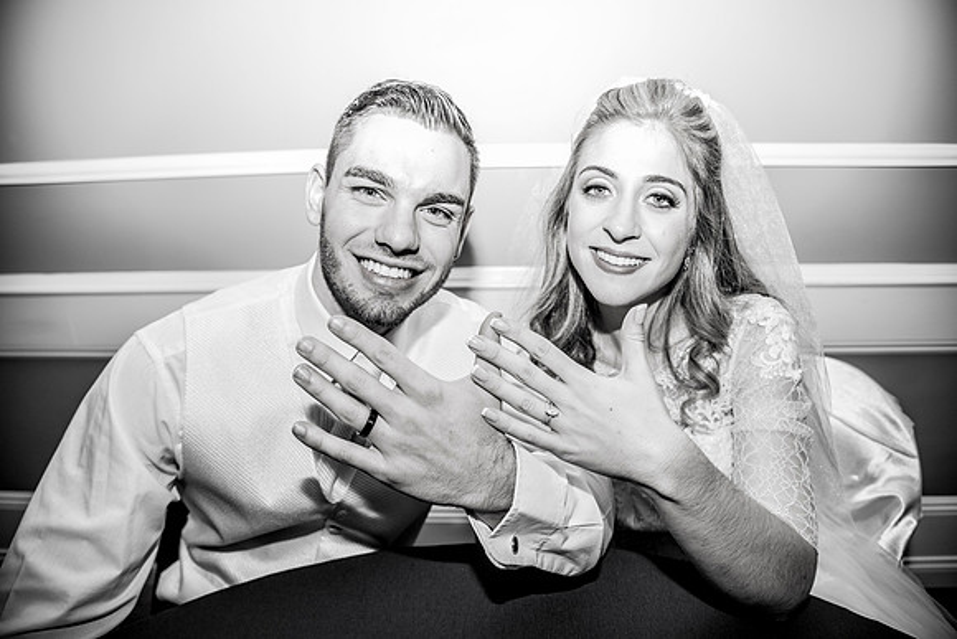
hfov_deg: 73.7
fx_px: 638
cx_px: 478
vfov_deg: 53.2
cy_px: 320
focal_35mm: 24
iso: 1000
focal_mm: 24
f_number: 4
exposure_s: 1/200
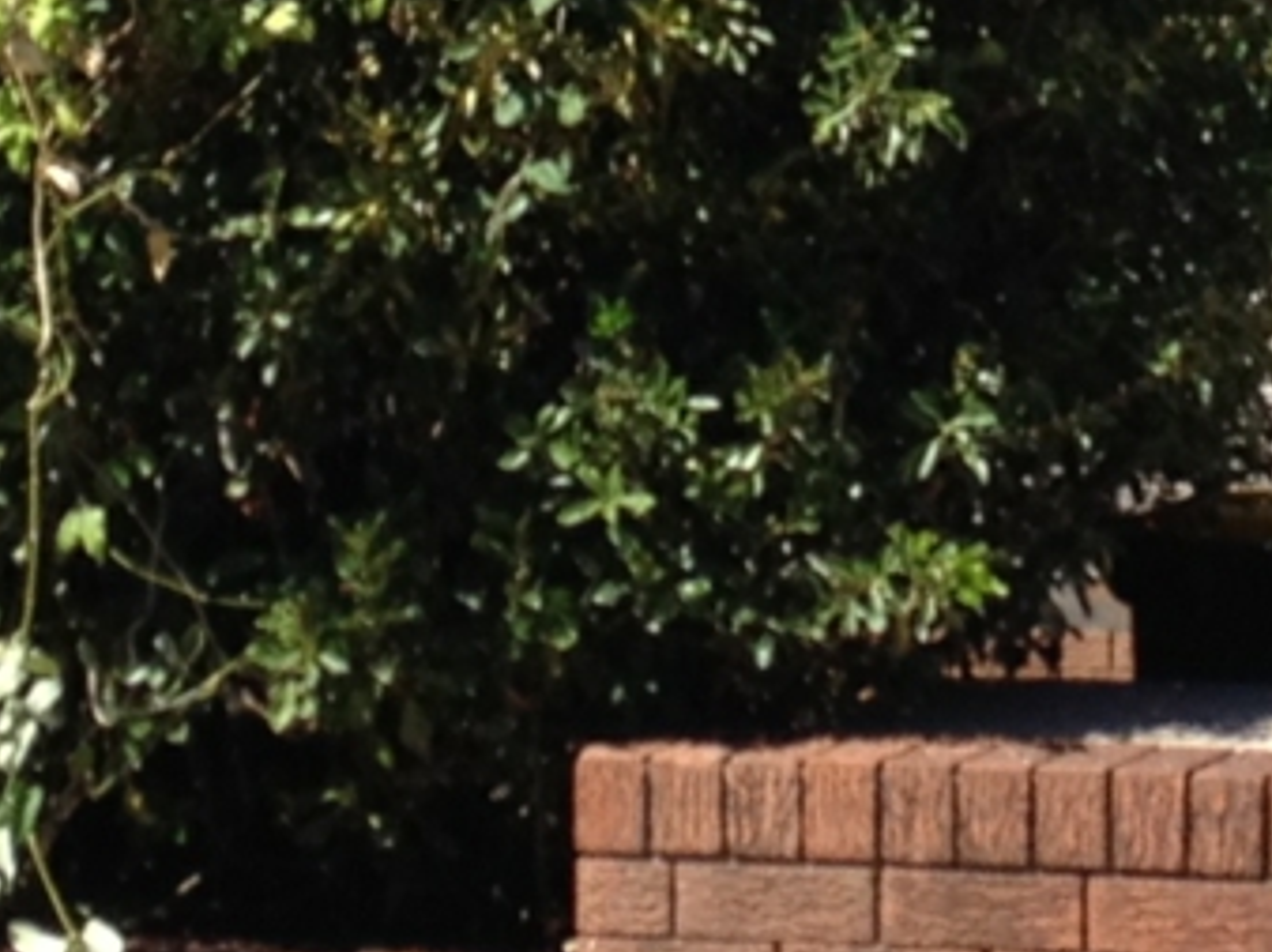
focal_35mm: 199
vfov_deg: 7.4
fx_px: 7307
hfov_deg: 9.9
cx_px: 1246
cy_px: -327
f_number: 2.4
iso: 50
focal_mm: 4.28
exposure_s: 1/951
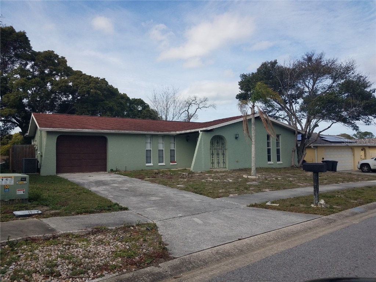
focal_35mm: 26
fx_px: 282
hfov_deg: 67.3
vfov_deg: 53.1
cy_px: 141
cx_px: 188
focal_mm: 4.2
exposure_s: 1/1924
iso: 40
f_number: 1.7
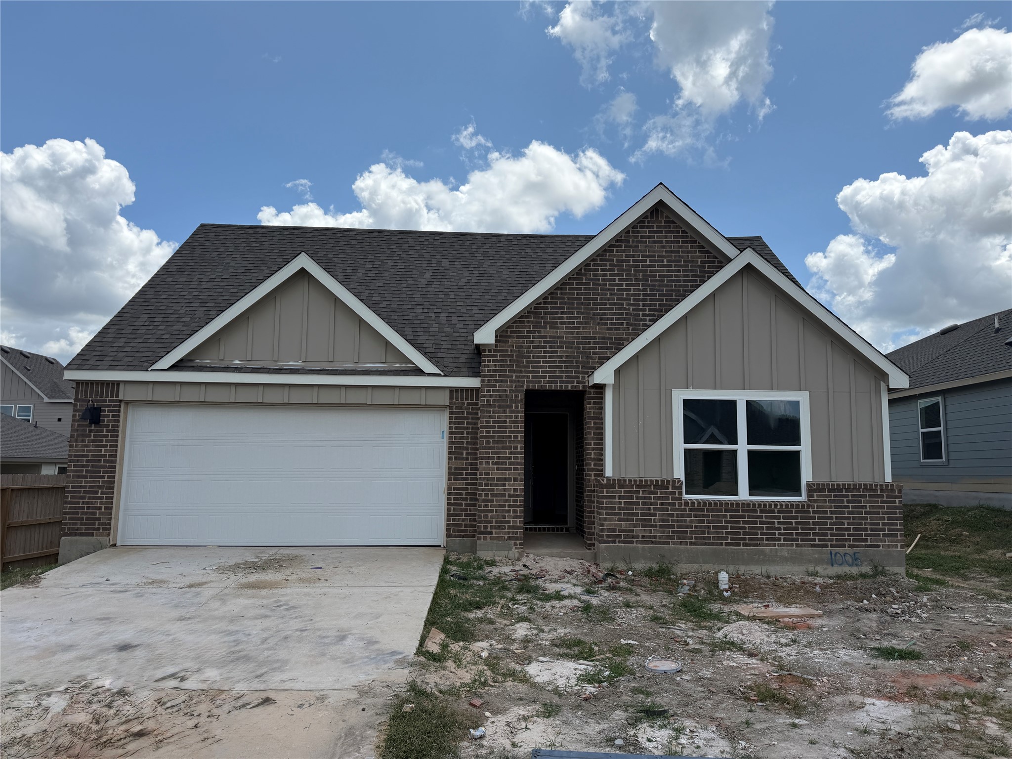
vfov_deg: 56.8
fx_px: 702
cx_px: 506
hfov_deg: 71.6
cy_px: 380
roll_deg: -0.4
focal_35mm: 24
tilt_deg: +7.0
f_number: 1.78
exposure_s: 1/6173
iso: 80
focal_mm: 6.76
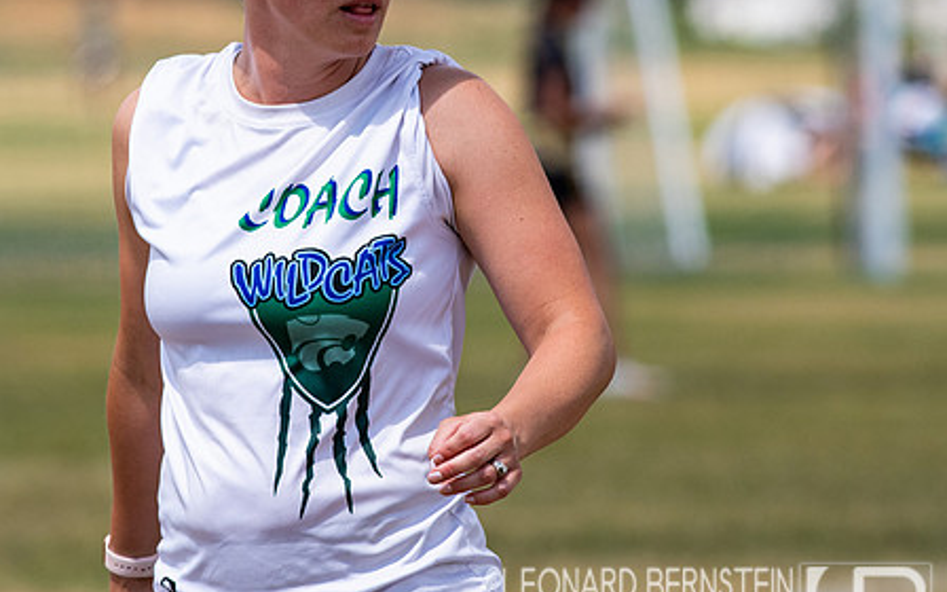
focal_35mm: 743
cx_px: 348
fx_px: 19176
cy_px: 158
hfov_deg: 2.8
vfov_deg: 1.8
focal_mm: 300
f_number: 6.3
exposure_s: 1/2500
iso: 400
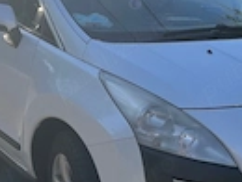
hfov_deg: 24.3
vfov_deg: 18.5
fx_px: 560
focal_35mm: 80
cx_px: 153
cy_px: 78
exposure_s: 1/2299
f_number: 1.5
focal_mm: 5.7
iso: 50
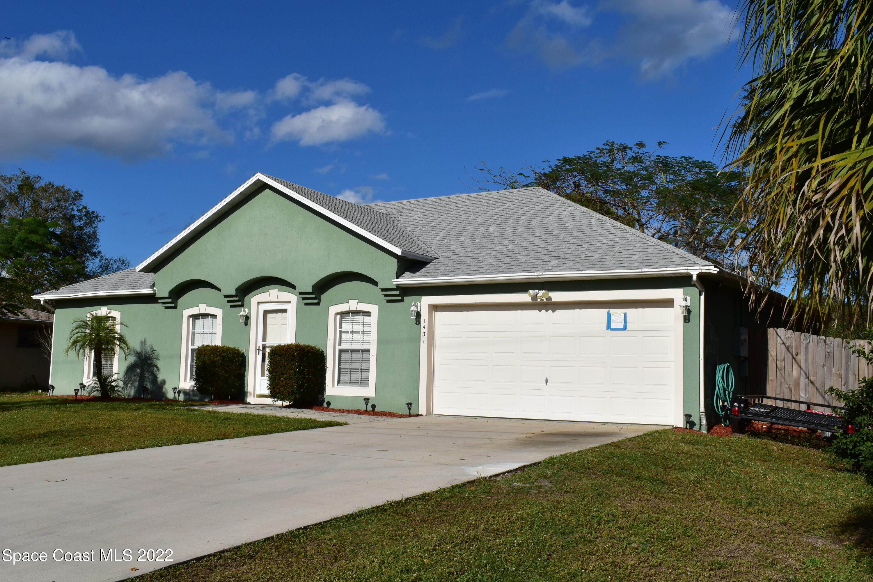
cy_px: 291
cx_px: 436
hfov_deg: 51.3
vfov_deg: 35.5
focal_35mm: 38
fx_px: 909
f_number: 16
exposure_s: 1/1000
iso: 400
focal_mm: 25
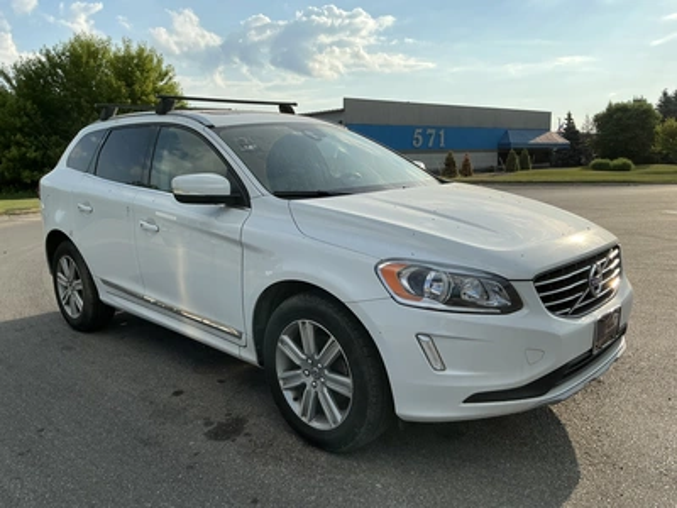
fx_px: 548
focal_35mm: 28
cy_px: 254
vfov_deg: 49.7
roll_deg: +1.1
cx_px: 338
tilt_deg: -6.7
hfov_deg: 63.4
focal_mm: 3
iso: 25
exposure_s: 1/2427
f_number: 1.8
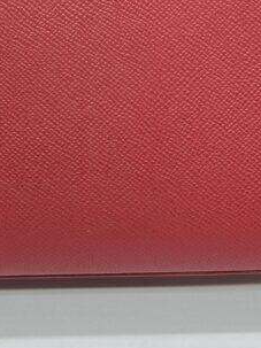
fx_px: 885
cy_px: -48
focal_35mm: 88
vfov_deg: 21.0
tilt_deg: -30.3
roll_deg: -0.7
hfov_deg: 16.8
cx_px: 107
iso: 100
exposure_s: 1/100
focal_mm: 5.7
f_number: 1.5
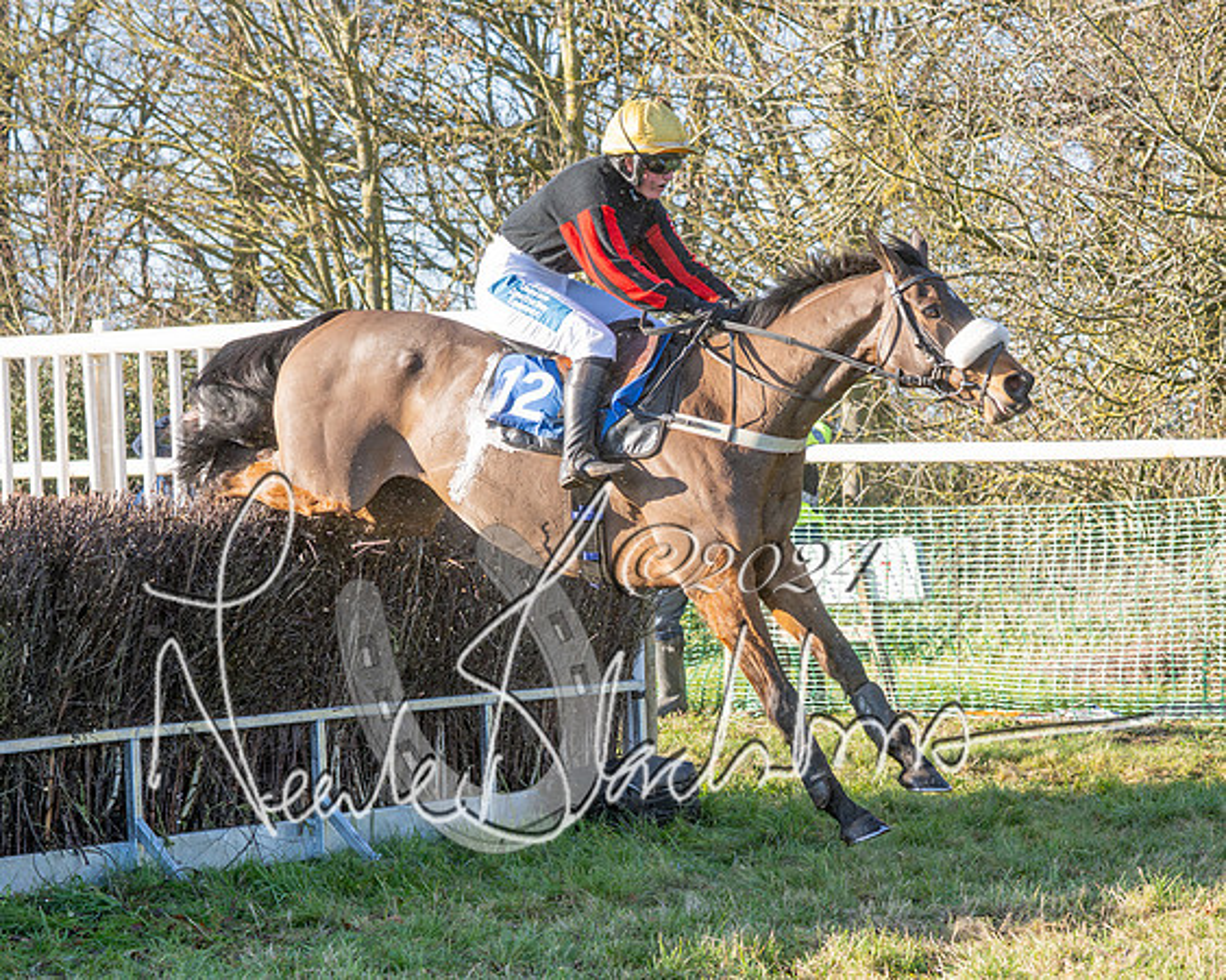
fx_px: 4521
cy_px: 599
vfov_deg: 12.4
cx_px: 700
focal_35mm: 125
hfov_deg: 15.4
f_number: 4.5
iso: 400
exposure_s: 1/1250
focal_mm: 57
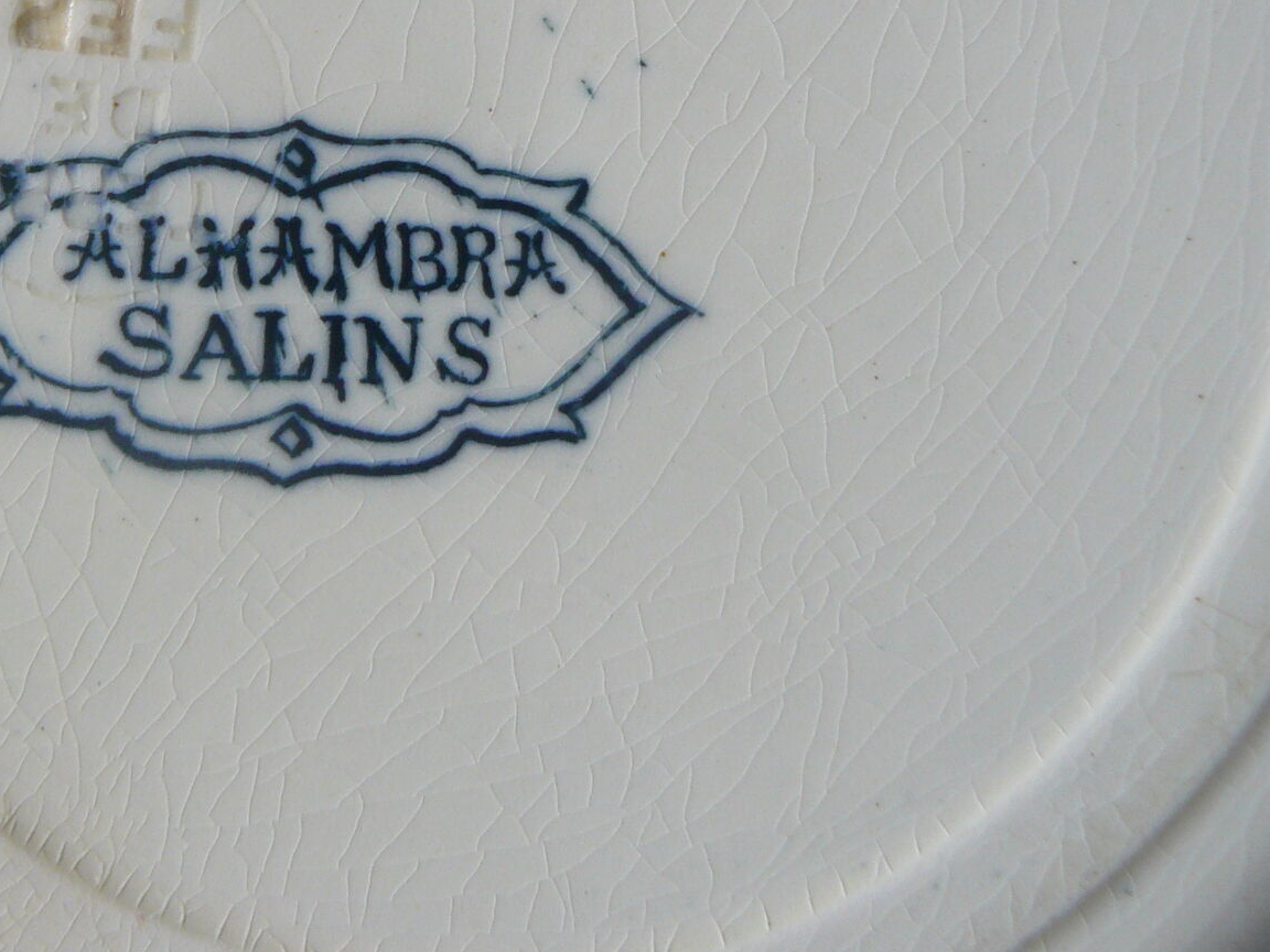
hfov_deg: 29.4
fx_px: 2348
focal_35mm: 64
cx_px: 196
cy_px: 140
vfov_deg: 22.5
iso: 125
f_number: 2.8
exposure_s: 1/30
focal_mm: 6
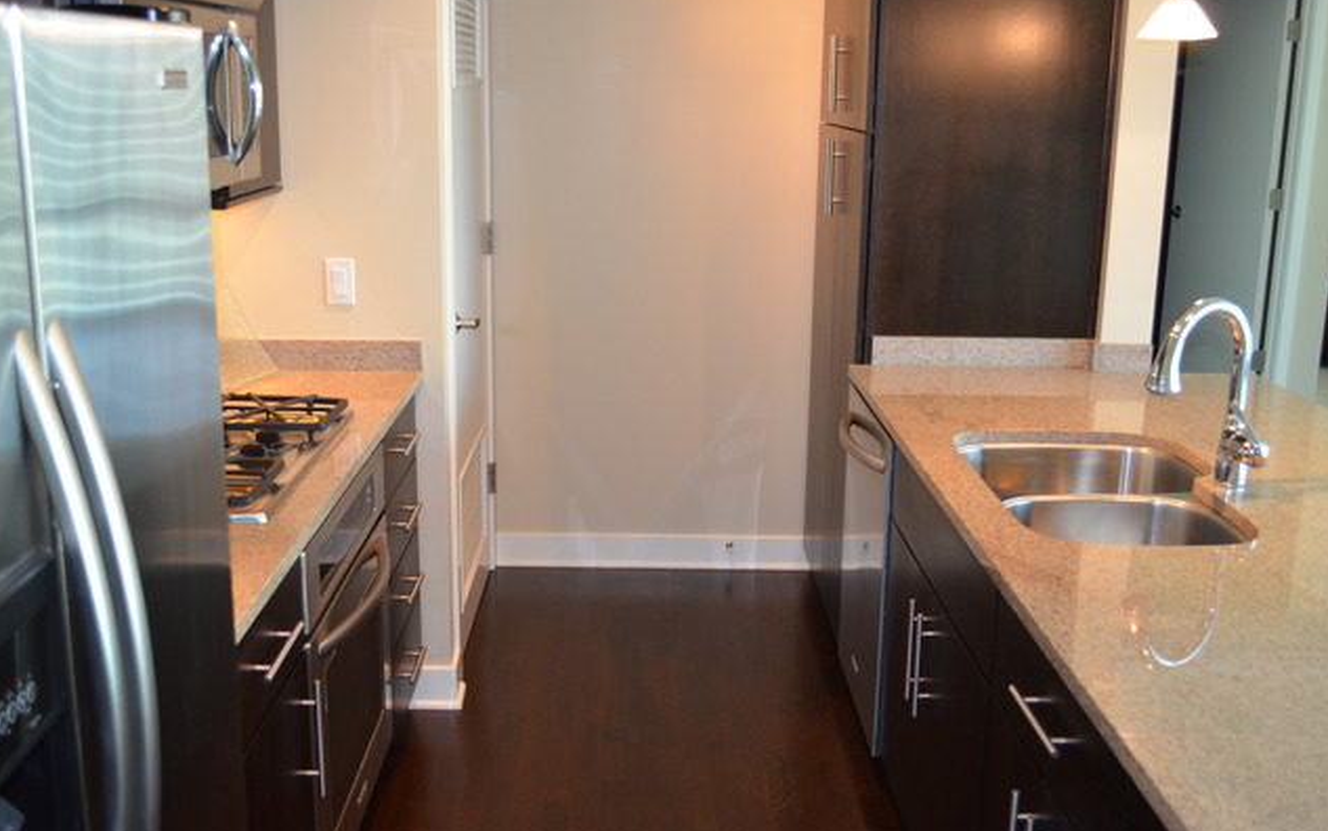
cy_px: 416
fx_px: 1339
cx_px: 665
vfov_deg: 34.5
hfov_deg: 52.7
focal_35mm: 37
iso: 1100
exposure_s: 1/60
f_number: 4
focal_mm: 24
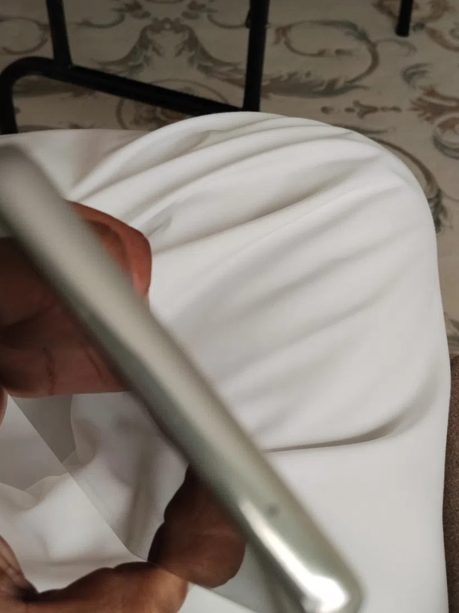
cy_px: 283
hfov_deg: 39.7
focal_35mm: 36
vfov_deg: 51.3
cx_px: 236
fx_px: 636
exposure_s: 1/100
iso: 200
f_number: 1.8
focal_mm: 4.22
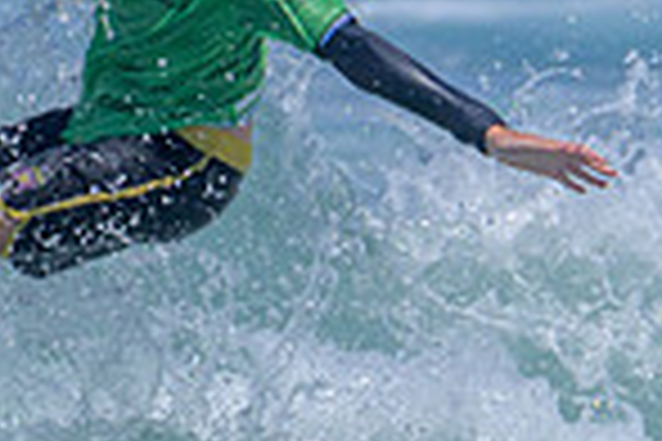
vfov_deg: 0.4
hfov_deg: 0.6
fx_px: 58821
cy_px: 694
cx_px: 661
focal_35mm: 3199
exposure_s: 1/2000
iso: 560
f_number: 11
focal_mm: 600
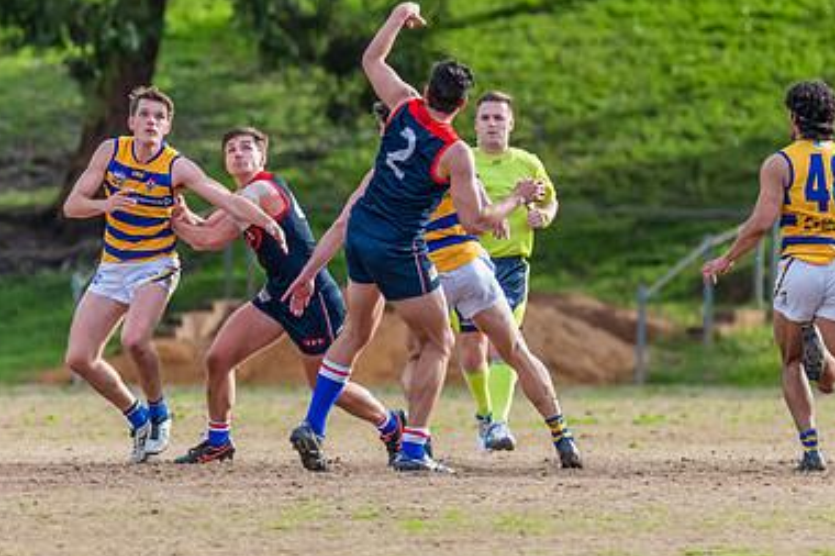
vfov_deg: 1.7
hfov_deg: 2.5
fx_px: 19219
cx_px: 467
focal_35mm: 829
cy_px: 152
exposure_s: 1/1600
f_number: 6.3
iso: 1400
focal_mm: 460
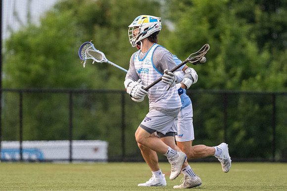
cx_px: 165
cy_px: 95
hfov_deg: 2.6
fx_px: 6224
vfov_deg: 1.8
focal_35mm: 781
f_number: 5.6
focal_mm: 500
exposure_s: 1/1000
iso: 4000
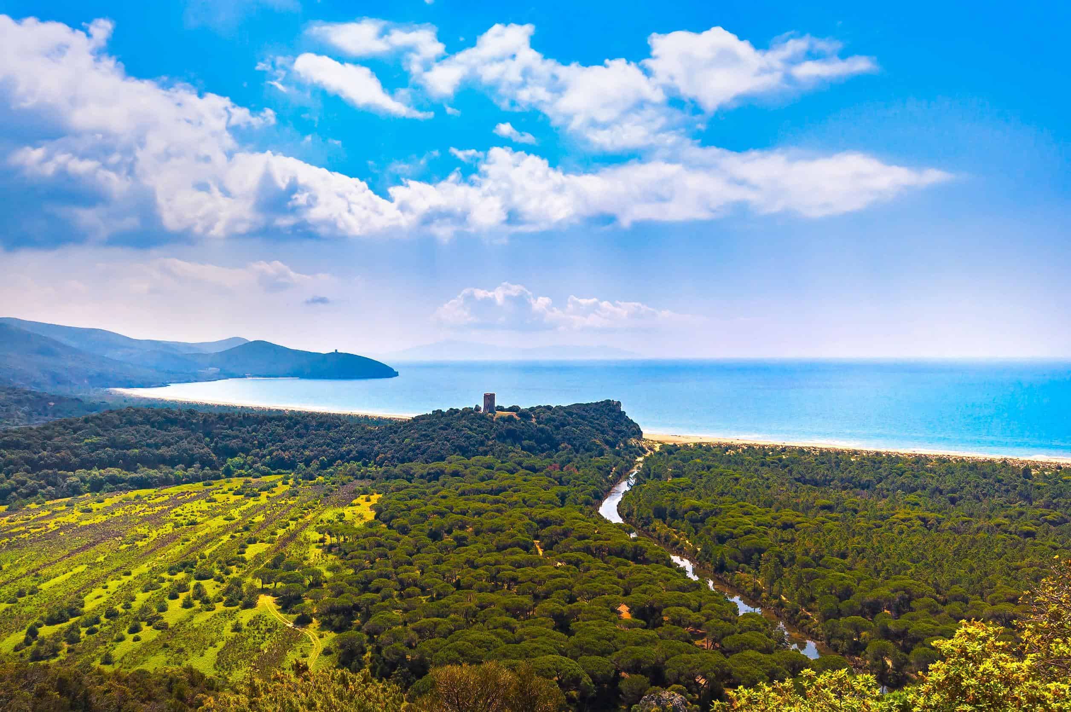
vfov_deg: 43.5
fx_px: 892
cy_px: 356
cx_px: 536
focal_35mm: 30
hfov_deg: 62.0
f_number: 5.6
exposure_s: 1/1600
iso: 200
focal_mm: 20
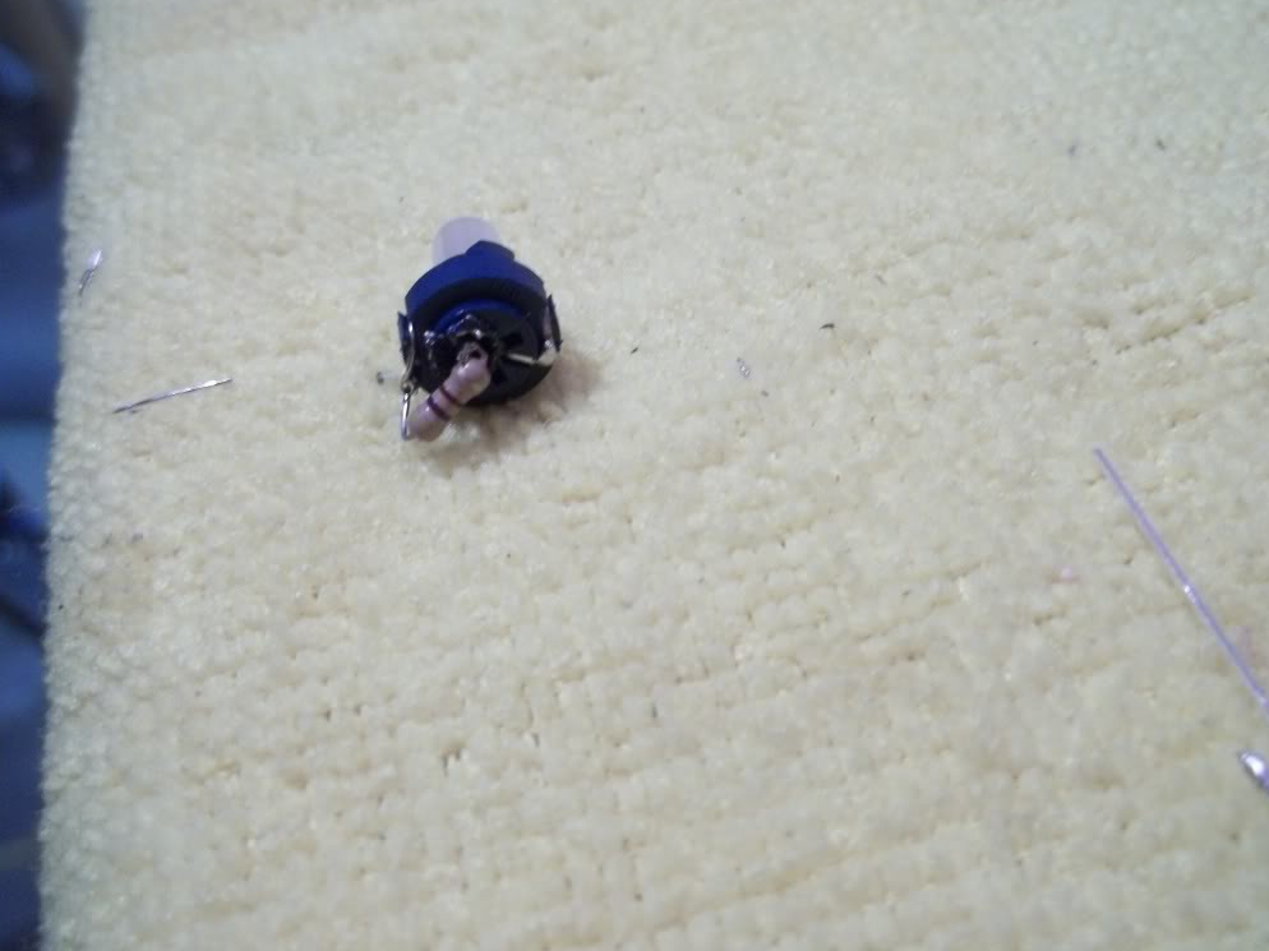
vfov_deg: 41.8
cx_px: 643
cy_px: 483
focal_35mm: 34
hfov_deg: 54.0
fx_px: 1246
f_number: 3.3
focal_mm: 5.9
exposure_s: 1/13
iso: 160
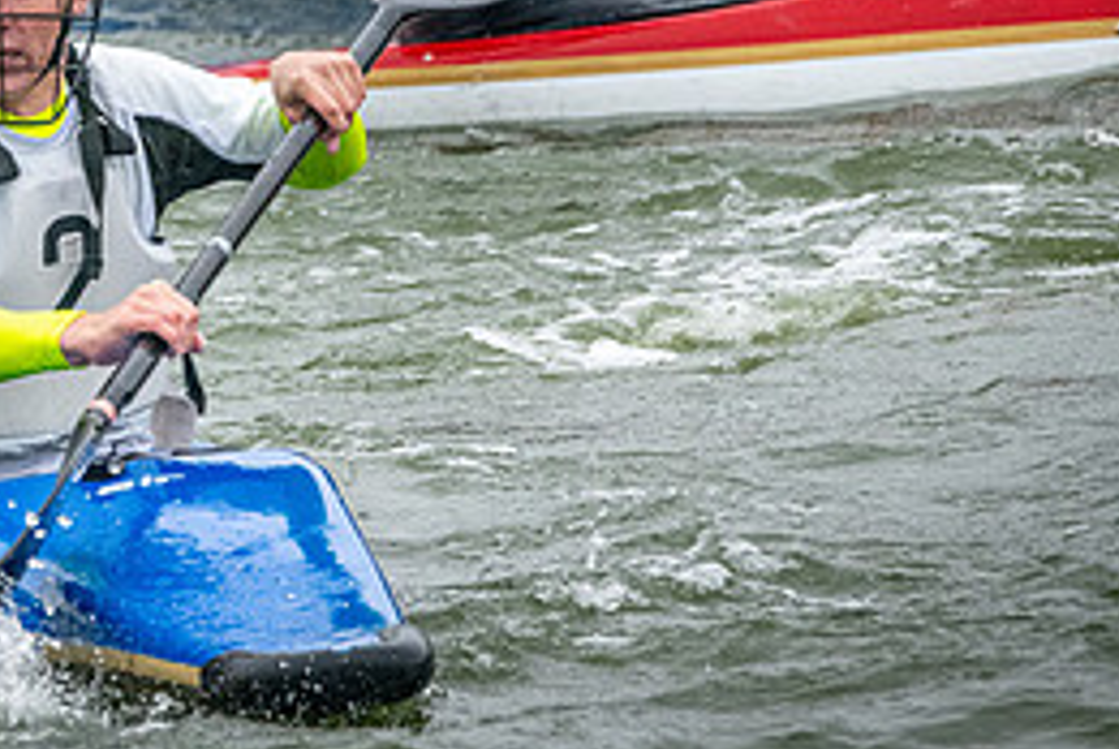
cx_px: 26
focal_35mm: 891
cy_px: 50
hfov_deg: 2.3
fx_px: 27726
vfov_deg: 1.5
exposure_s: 1/3200
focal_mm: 400
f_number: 7.1
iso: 3200
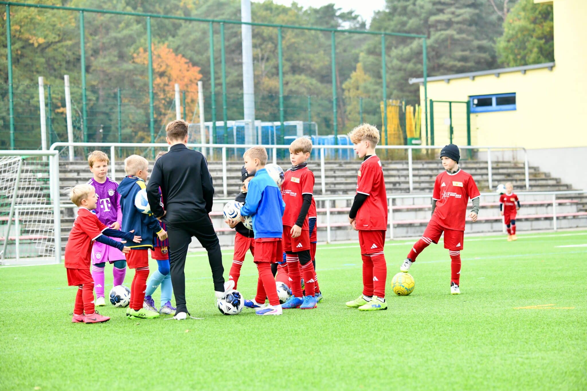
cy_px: 196
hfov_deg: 16.4
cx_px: 294
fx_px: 2038
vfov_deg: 11.0
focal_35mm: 125
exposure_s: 1/1600
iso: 3200
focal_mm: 125
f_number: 4.8
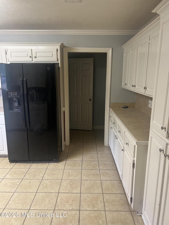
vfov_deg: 67.3
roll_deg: +0.0
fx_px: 169
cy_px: 112
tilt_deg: -9.1
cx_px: 84
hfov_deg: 53.1
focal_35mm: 26
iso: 125
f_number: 1.5
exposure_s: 1/58
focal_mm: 5.7
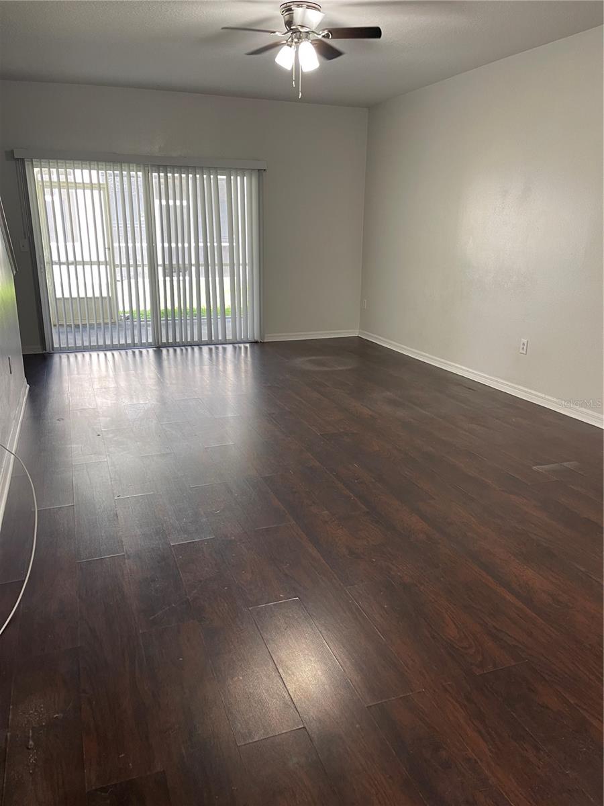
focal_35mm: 25
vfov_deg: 69.4
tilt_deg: -14.7
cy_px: 403
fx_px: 582
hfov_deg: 54.9
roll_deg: -0.7
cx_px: 302
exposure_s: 1/60
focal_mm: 5.1
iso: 125
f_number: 1.6
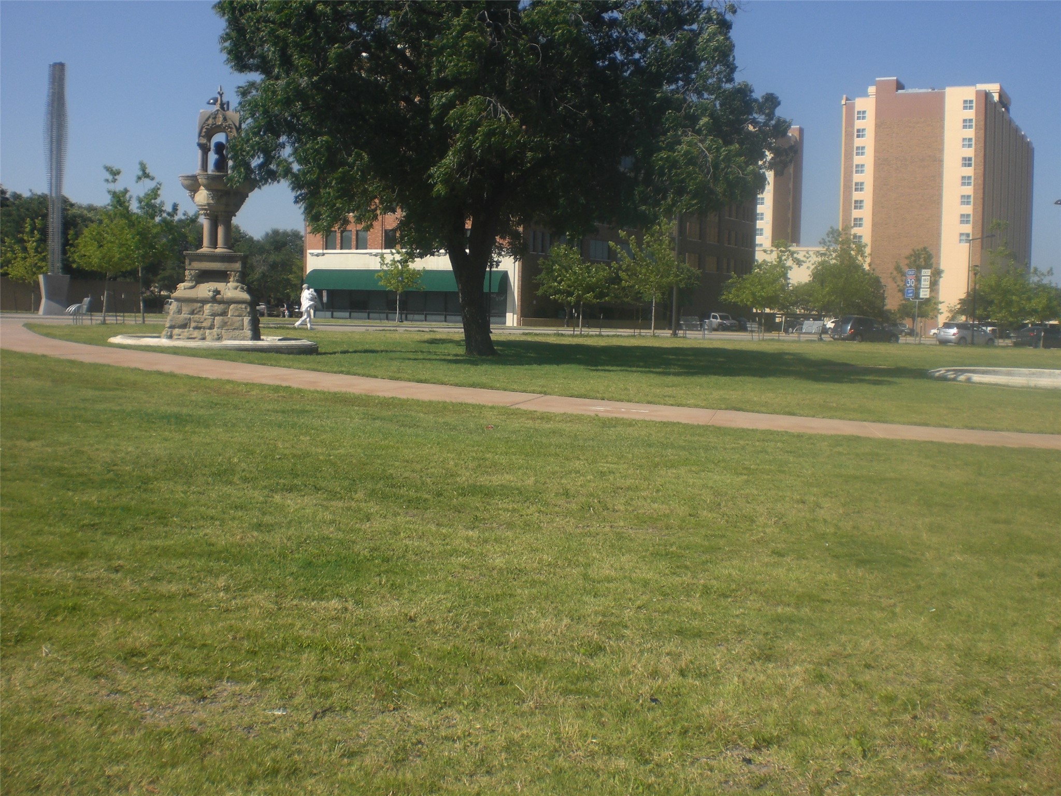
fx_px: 1165
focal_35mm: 38
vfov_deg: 37.7
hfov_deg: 49.0
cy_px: 398
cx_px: 530
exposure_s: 1/400
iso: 50
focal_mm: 6.3
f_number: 4.4
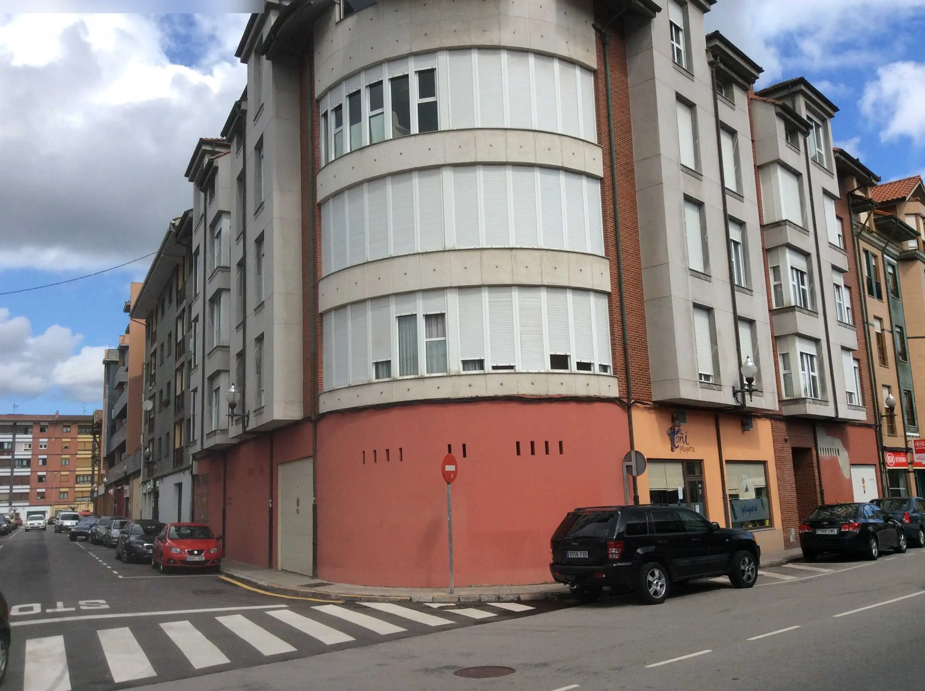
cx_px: 462
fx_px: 854
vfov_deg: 44.1
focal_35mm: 32
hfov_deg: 56.9
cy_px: 346
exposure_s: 1/1362
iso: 32
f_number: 2.4
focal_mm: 3.3
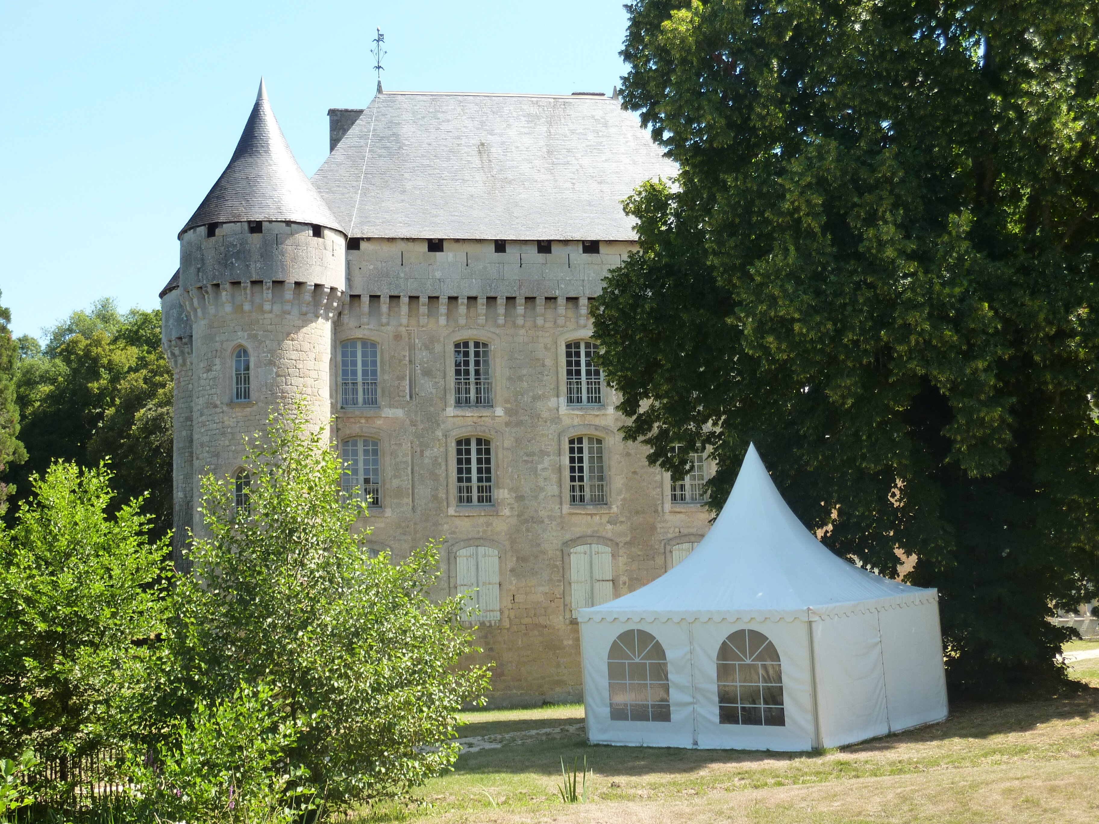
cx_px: 550
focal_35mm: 55
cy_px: 412
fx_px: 1746
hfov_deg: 34.9
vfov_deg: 26.6
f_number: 3.9
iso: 125
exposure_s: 1/200
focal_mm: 9.1
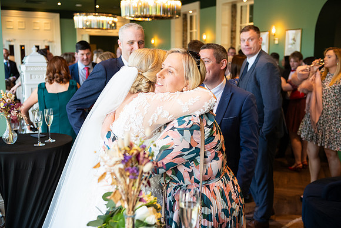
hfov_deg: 48.4
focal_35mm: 40
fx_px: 379
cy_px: 114
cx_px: 170
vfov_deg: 33.4
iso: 800
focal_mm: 40
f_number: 3.5
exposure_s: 1/160
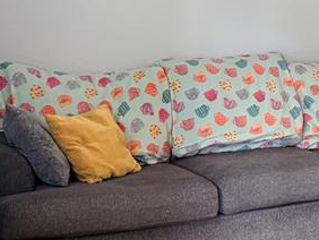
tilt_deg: -6.9
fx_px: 802
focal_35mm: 87
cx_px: 387
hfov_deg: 20.9
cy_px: 76
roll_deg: -1.1
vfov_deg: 16.9
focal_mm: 6.76
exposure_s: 1/60
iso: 400
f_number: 1.78
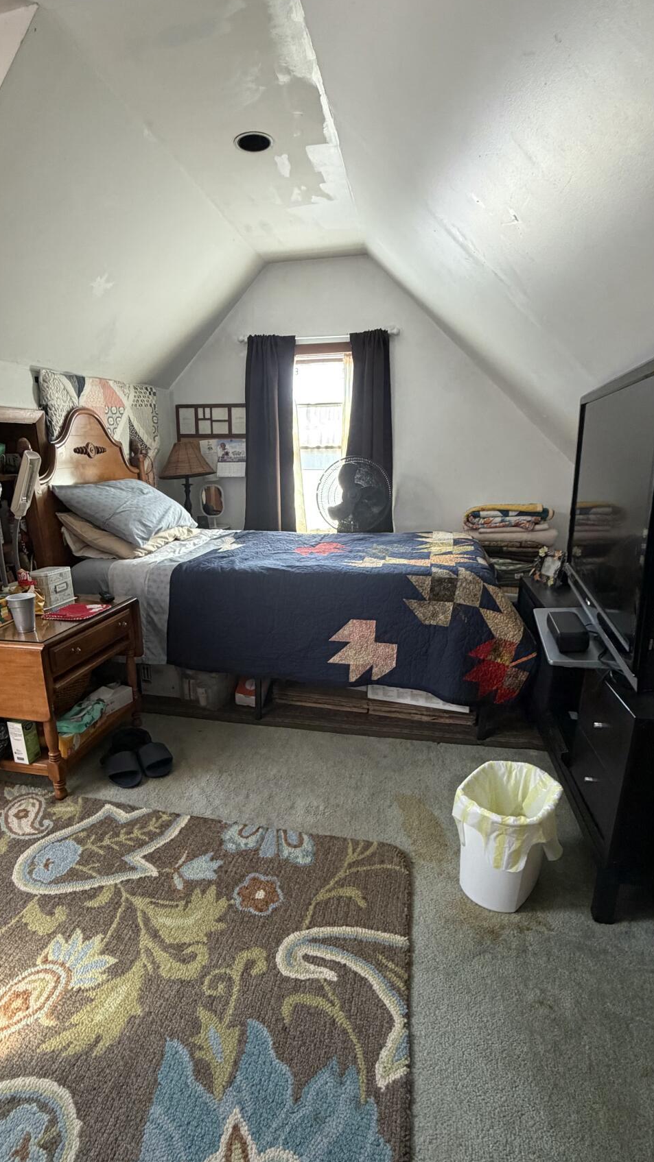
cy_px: 632
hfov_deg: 60.7
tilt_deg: -19.1
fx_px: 555
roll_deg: +1.7
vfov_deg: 92.4
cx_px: 277
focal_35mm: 18
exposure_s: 1/66
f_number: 2.2
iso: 320
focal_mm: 2.22
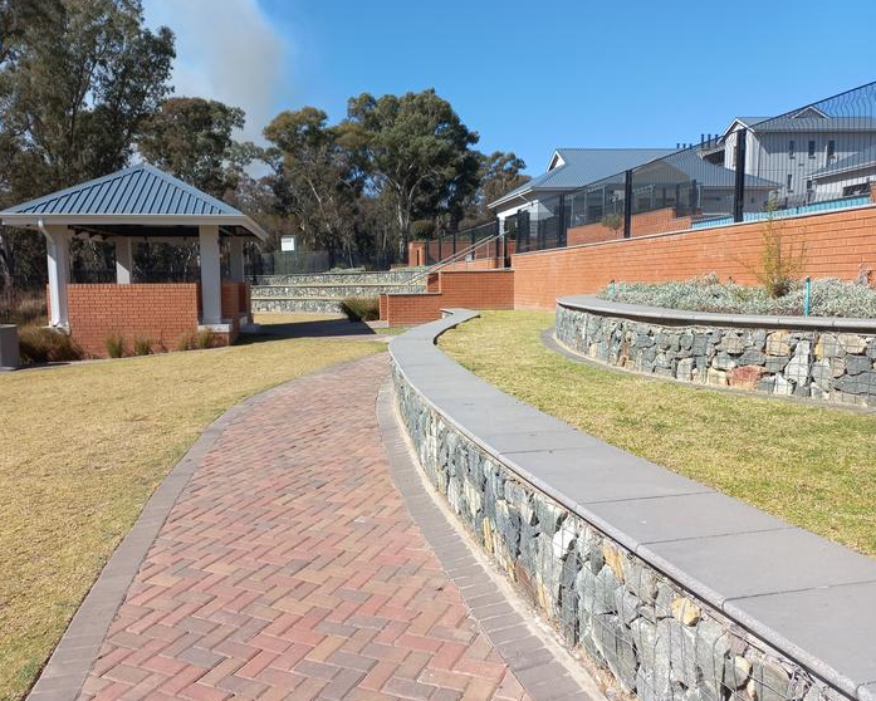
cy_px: 350
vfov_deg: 51.6
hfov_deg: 62.1
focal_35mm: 28
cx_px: 395
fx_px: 726
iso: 25
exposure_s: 1/537
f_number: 1.8
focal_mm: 4.6
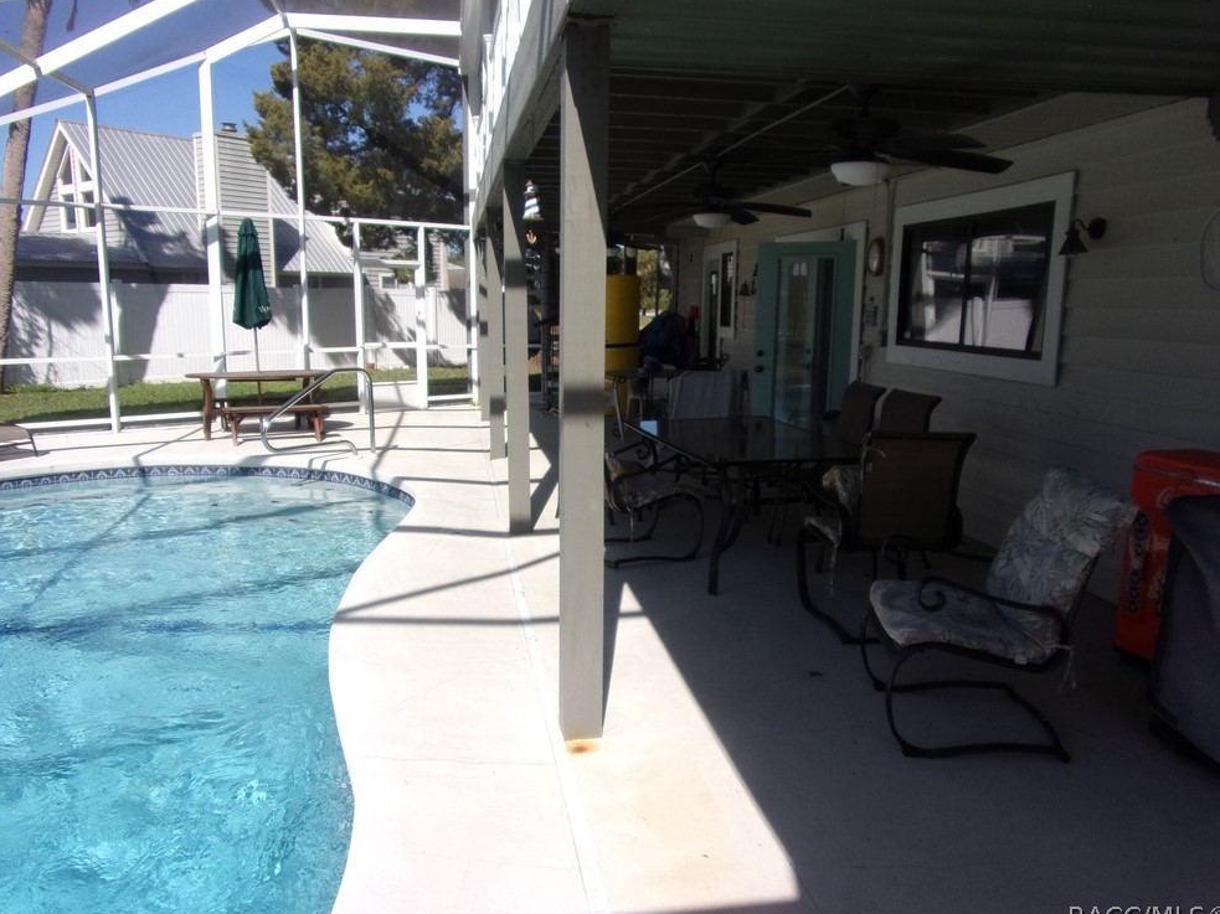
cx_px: 604
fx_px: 881
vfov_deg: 54.9
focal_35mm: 25
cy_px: 461
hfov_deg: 69.4
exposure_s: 1/680
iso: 80
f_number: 3.3
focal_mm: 4.3
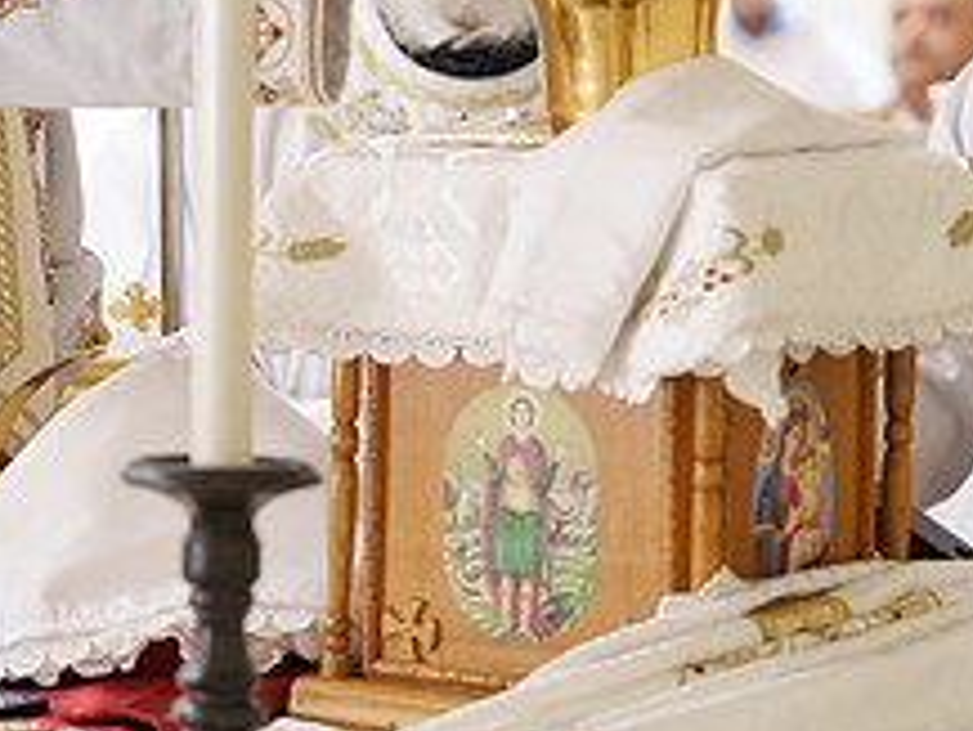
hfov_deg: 9.9
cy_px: -106
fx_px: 5569
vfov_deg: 7.5
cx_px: 18
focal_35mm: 198
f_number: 2.8
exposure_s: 1/125
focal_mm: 70
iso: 1600
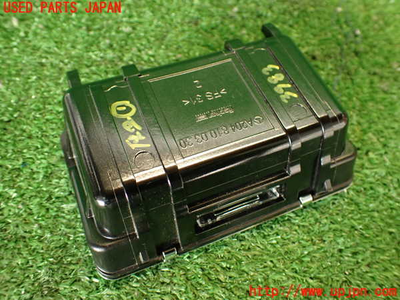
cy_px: 150
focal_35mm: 32
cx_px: 200
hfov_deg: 56.8
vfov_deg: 44.2
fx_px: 370
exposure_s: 1/30
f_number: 2.4
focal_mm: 5.79
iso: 320
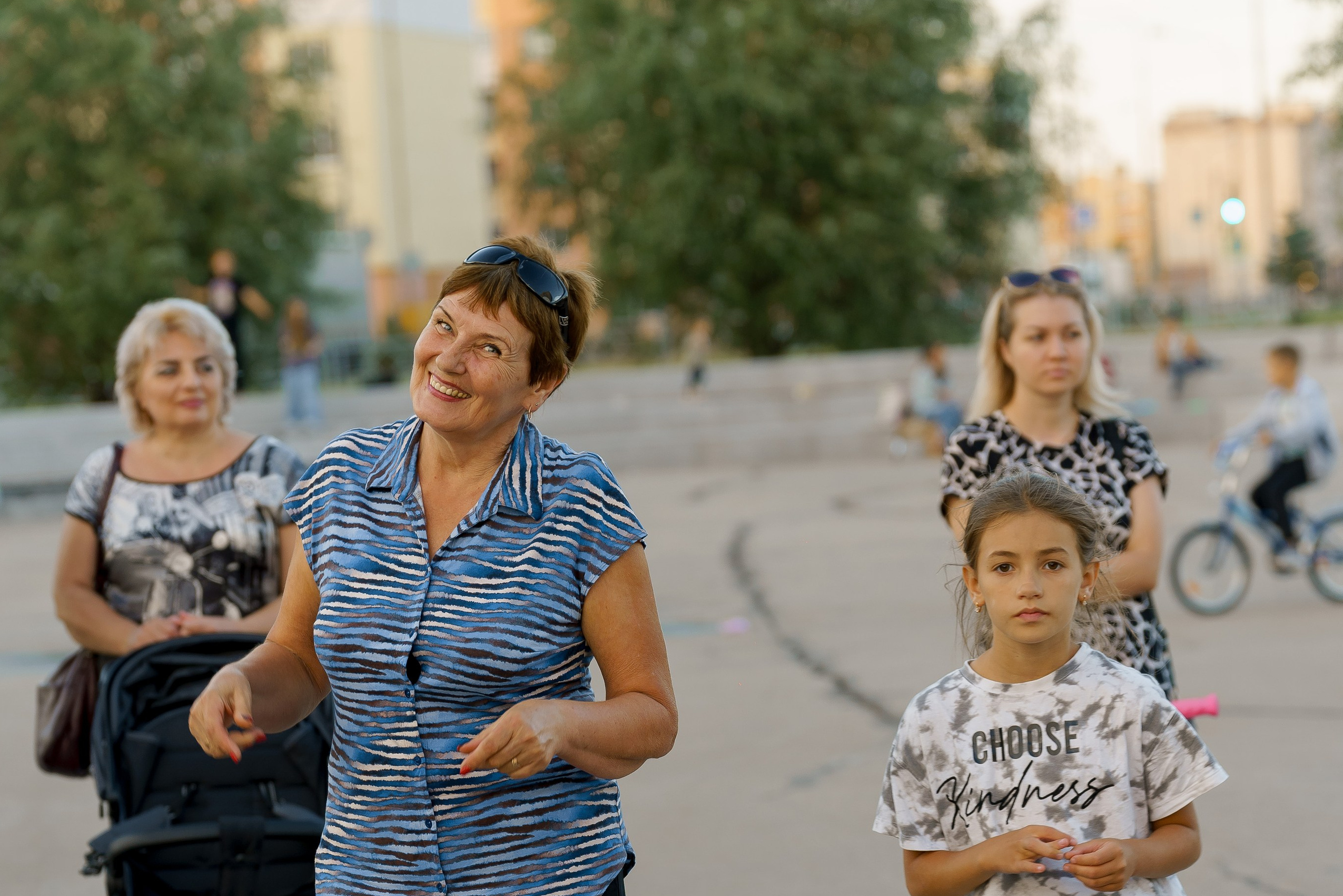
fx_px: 4999
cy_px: 851
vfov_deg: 10.2
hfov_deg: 15.3
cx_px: 672
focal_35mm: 134
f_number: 3.5
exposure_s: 1/200
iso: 320
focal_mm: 89
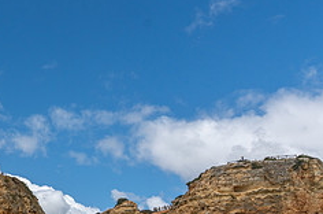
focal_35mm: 60
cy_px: 167
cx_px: -59
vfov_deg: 22.2
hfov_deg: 29.1
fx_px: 537
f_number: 8
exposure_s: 1/1600
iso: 160
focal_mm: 24
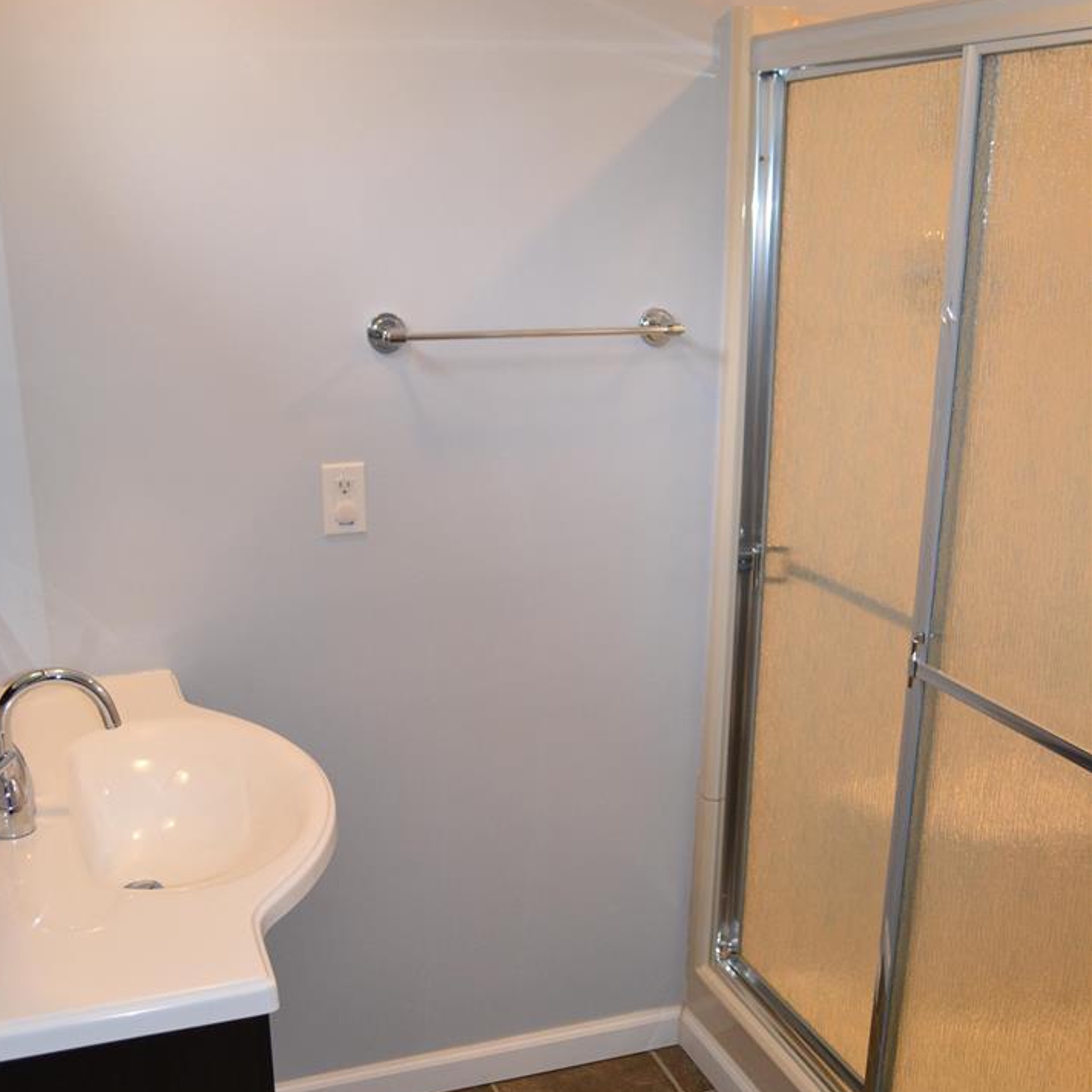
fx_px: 1249
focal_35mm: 35
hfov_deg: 47.2
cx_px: 538
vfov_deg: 46.7
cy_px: 692
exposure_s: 1/60
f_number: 3.5
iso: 1250
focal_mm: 18
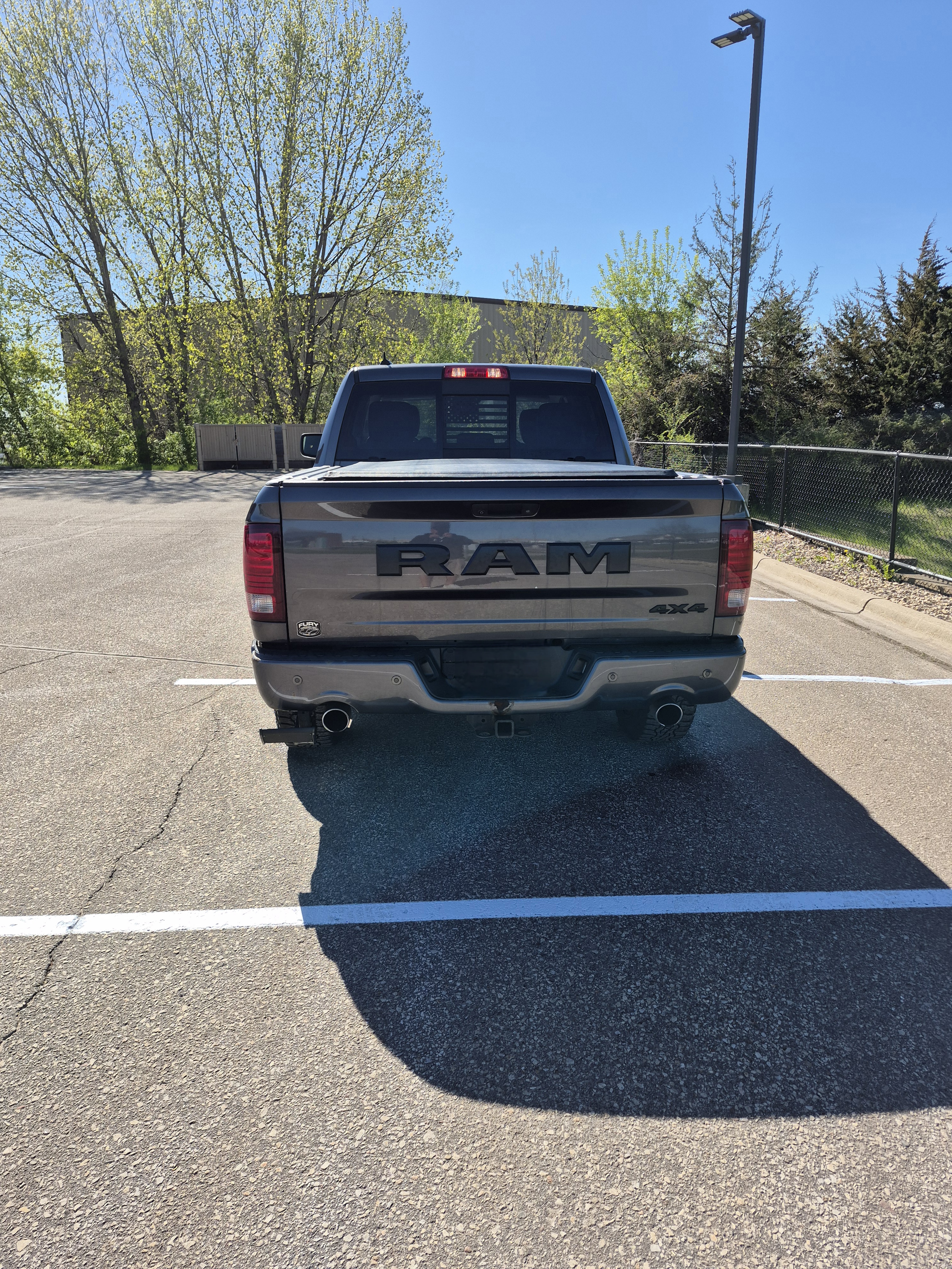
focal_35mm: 23
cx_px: 476
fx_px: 843
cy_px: 634
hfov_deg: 58.9
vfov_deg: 73.9
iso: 25
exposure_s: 1/1429
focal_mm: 5.4
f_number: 1.8
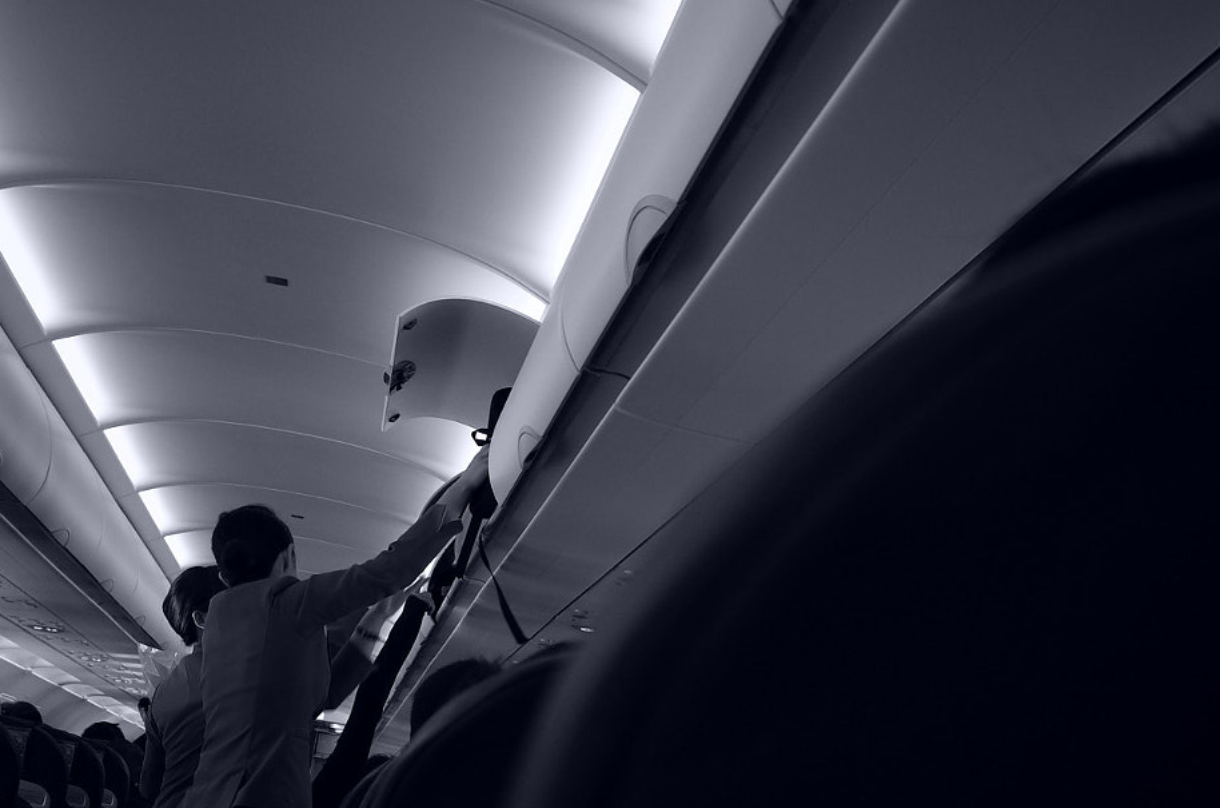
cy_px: 514
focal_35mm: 49
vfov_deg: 27.3
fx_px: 1657
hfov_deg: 40.4
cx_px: 582
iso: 400
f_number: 4
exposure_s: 1/80
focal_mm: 18.3
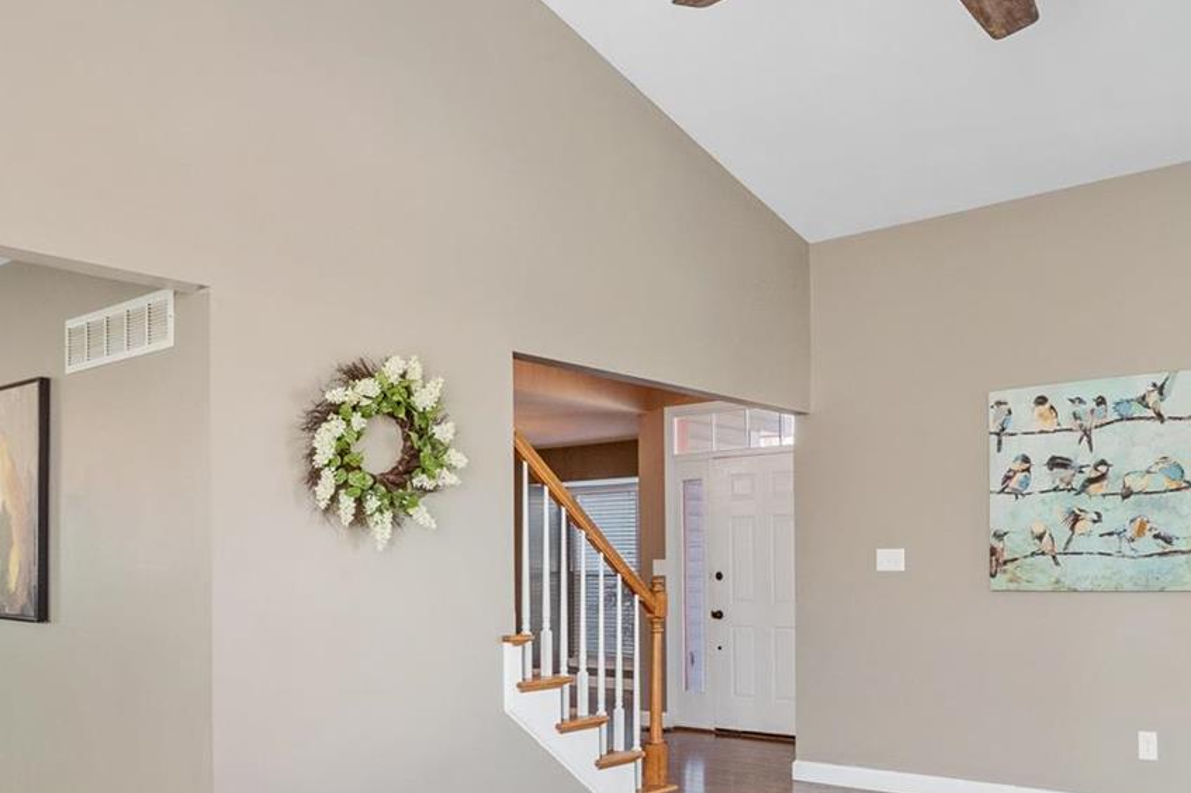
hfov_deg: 55.2
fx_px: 1124
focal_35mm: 34
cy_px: 589
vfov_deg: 37.9
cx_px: 742
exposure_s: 1/10
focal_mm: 9
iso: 400
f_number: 8
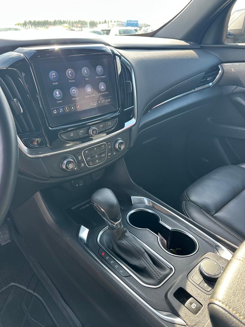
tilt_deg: -29.5
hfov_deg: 56.8
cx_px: 122
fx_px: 226
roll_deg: -0.4
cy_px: 164
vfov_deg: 71.6
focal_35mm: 24
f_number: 1.78
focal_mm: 6.86
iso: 80
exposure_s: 1/172
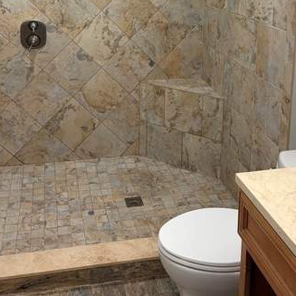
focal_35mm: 45
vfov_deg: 35.4
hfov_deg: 37.5
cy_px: 32
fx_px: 435
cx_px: 140
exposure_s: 1/60
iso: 125
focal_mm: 5.96
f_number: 1.6
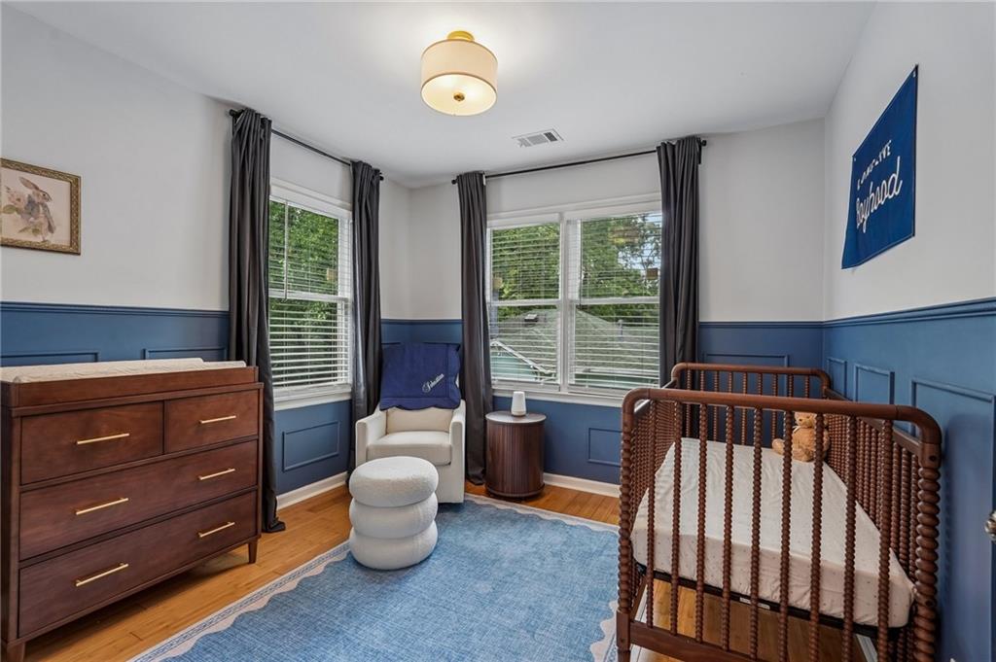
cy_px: 331
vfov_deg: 73.7
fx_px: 442
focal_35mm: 16
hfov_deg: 96.8
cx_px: 498
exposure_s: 1/30
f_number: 8
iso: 800
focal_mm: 16
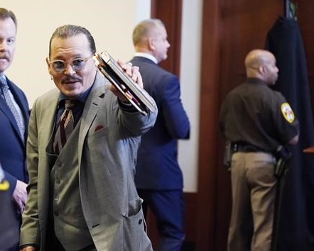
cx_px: 86
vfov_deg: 11.2
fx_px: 1283
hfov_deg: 13.9
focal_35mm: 138
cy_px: 116
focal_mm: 100
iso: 6400
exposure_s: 1/200
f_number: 4.5
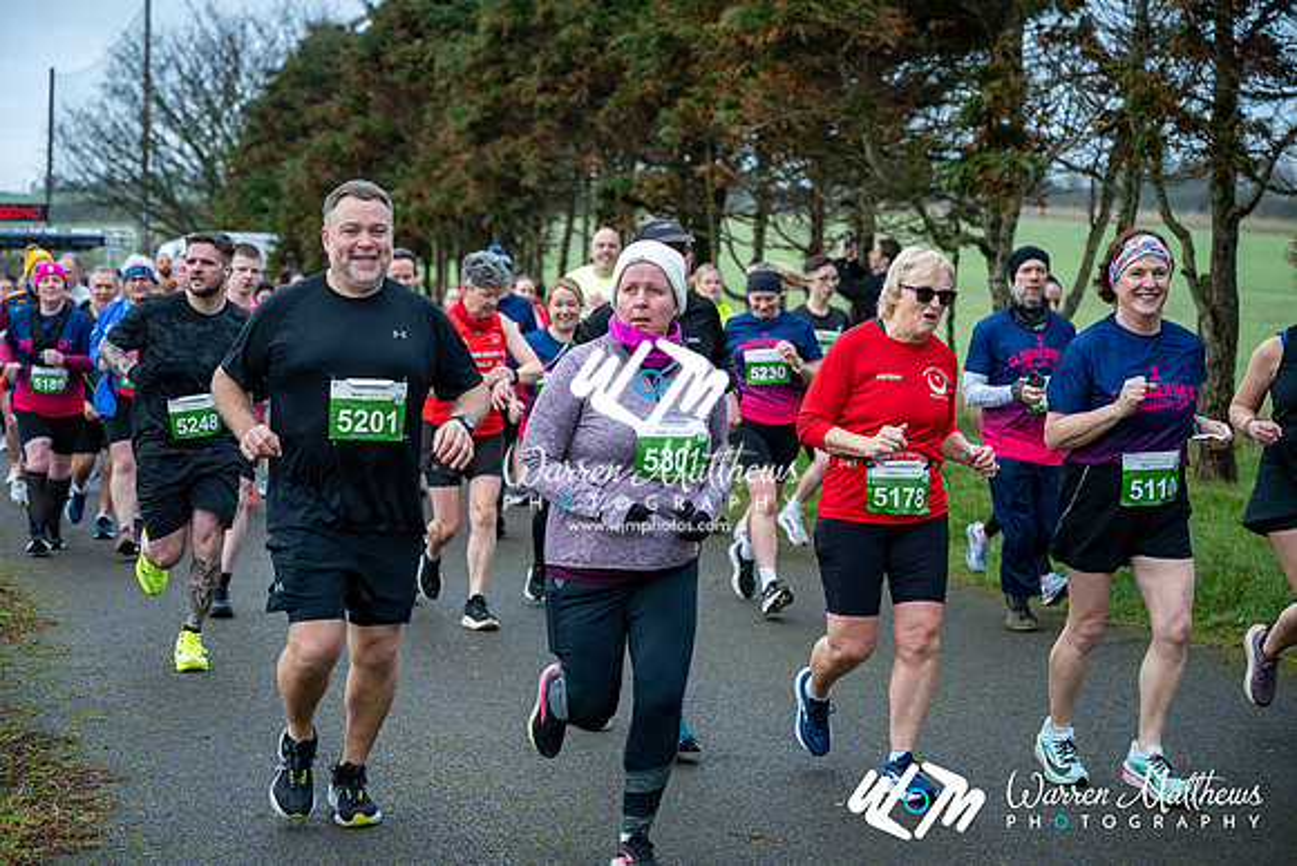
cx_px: 648
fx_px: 2522
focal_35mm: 70
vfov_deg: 19.5
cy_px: 433
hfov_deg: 28.8
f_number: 2.8
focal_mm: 70
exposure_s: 1/1250
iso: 560
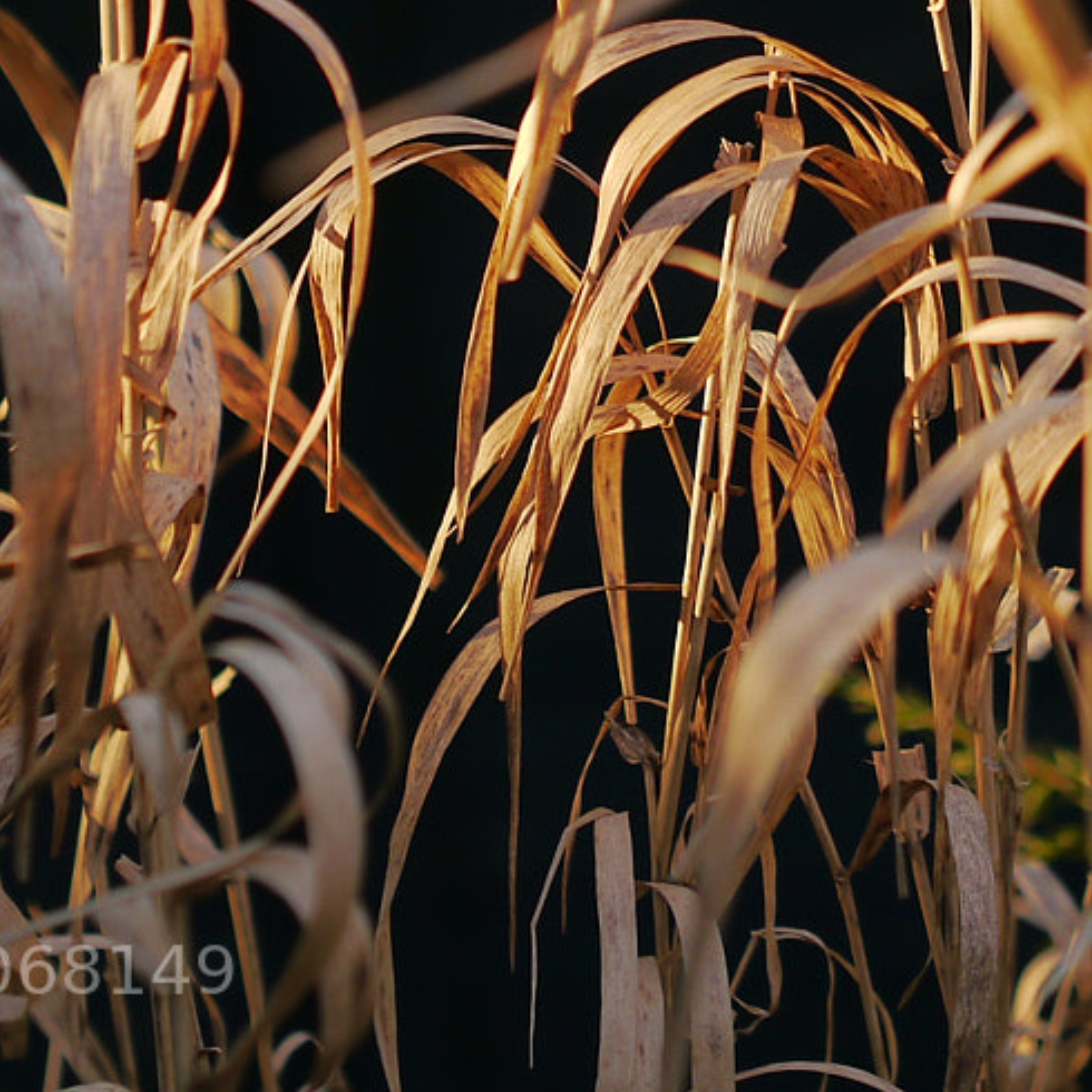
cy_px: -192
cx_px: 851
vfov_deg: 6.7
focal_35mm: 260
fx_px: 9279
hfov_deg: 6.7
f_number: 3.5
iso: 160
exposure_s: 1/200
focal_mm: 45
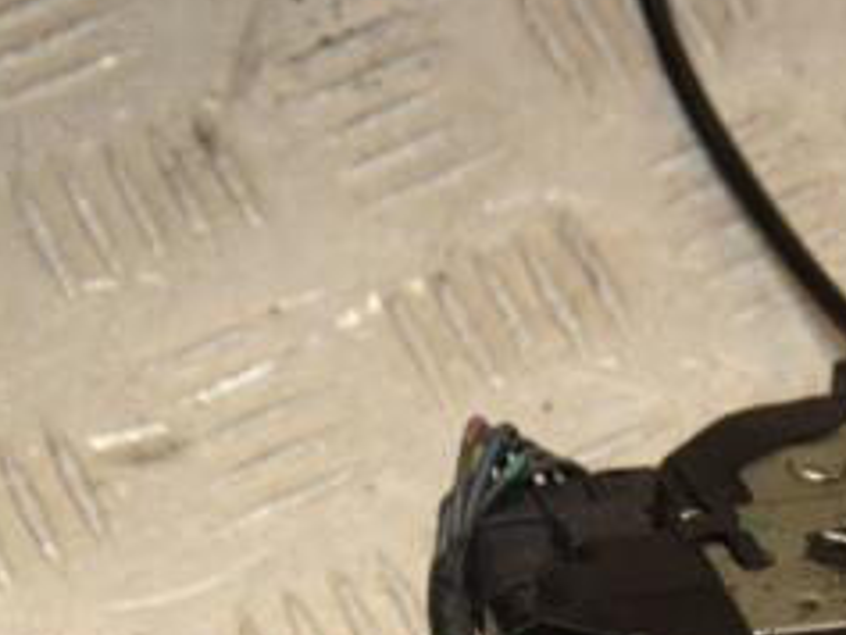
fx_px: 4015
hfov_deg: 11.9
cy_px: 656
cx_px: 882
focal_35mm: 164
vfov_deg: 9.0
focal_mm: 45
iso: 800
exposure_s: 1/200
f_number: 6.3
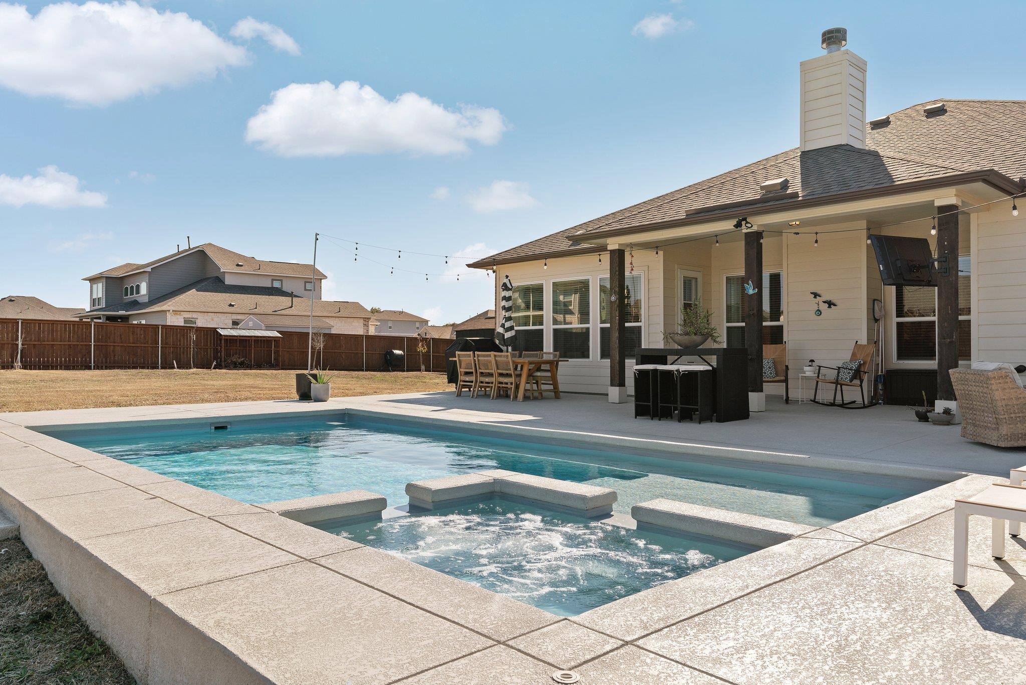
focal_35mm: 26
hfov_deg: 69.4
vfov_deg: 49.6
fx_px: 741
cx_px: 513
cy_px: 342
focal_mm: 26
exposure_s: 1/400
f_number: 8
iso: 160
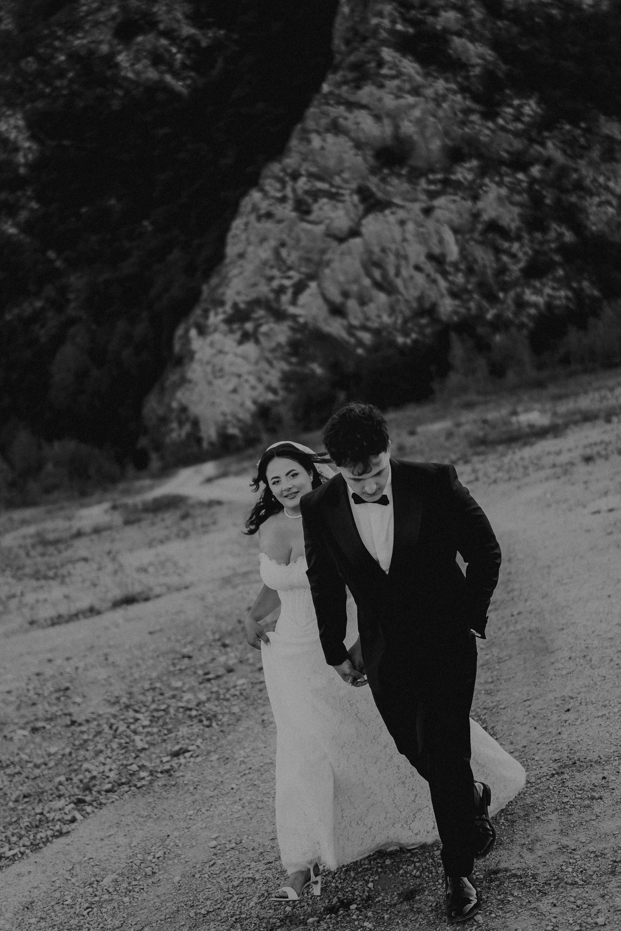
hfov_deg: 37.9
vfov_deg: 54.4
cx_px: 310
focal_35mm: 35
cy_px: 466
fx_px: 906
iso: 125
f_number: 1.4
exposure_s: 1/1600
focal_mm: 35
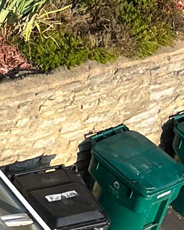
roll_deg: +0.3
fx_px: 1177
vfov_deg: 10.9
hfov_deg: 8.0
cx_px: -322
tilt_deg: -31.4
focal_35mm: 173
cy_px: -63
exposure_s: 1/1212
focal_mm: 5.1
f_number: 1.6
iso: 50
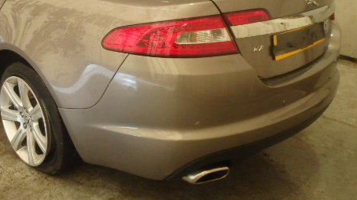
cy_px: 51
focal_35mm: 43
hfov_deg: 46.4
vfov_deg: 27.3
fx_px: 407
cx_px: 110
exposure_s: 1/20
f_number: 3.9
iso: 800
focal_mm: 5
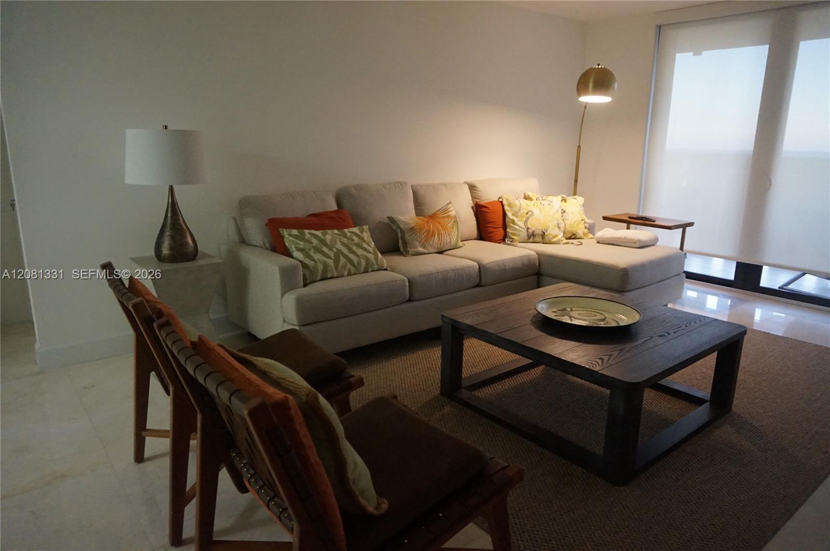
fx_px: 553
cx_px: 415
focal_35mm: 24
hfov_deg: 73.8
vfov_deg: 53.0
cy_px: 276
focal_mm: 16
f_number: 3.5
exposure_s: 1/125
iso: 3200
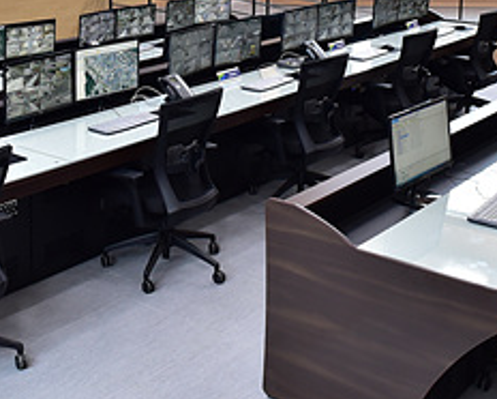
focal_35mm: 62
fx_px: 913
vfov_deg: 23.6
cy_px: -1
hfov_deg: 30.3
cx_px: 169
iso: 1600
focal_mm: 24
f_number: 4
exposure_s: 1/200
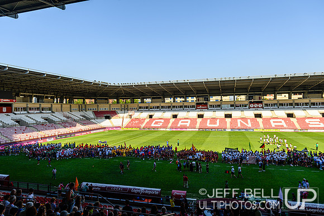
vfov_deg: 53.2
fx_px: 216
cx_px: 162
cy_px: 108
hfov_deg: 73.7
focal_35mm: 24
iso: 100
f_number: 5.6
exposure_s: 1/320
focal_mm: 24
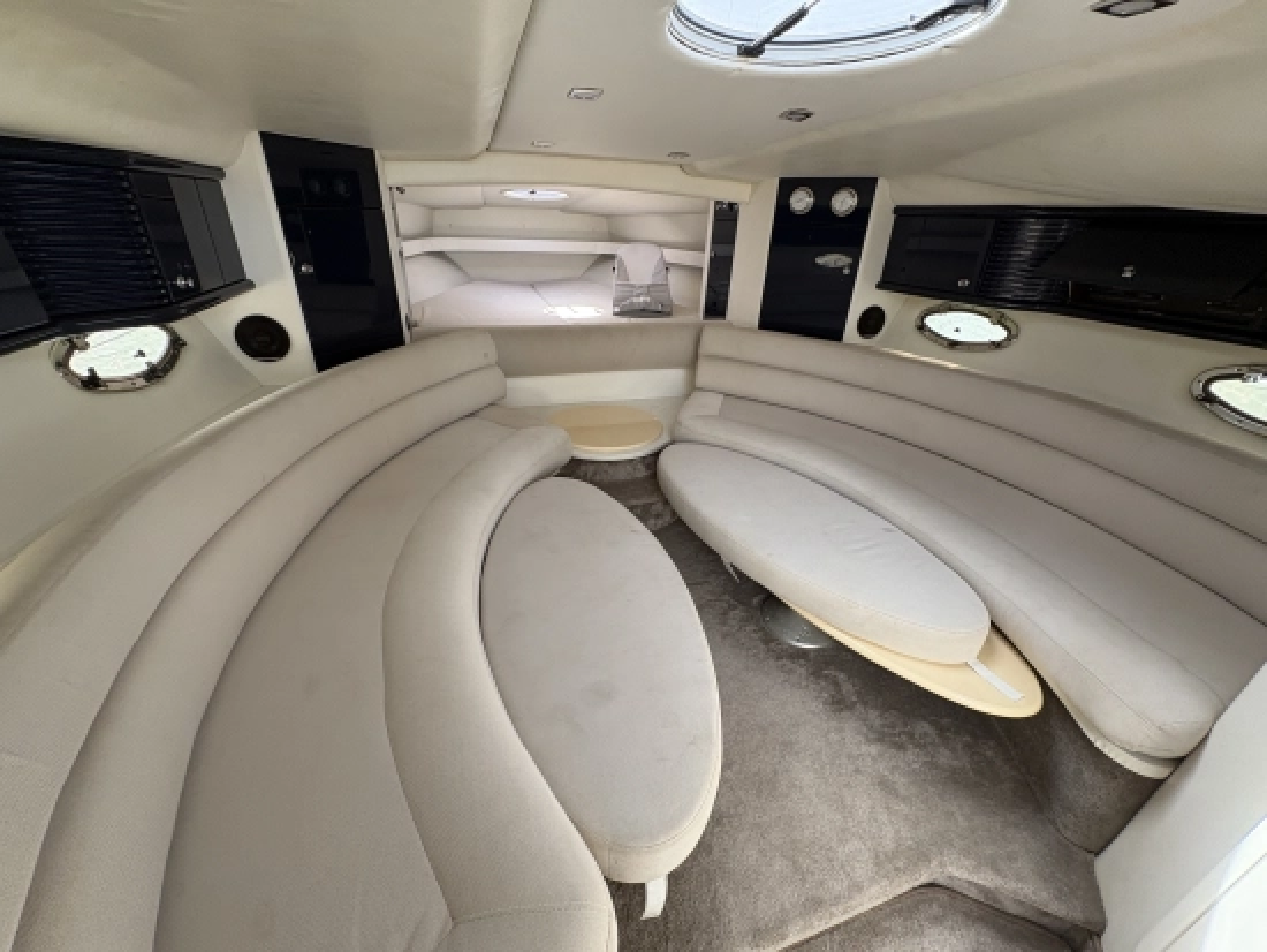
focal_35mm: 14
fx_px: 513
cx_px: 634
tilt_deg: -23.6
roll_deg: -4.2
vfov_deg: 85.7
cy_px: 476
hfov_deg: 102.0
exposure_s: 1/99
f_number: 2.2
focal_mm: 2.22
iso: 80
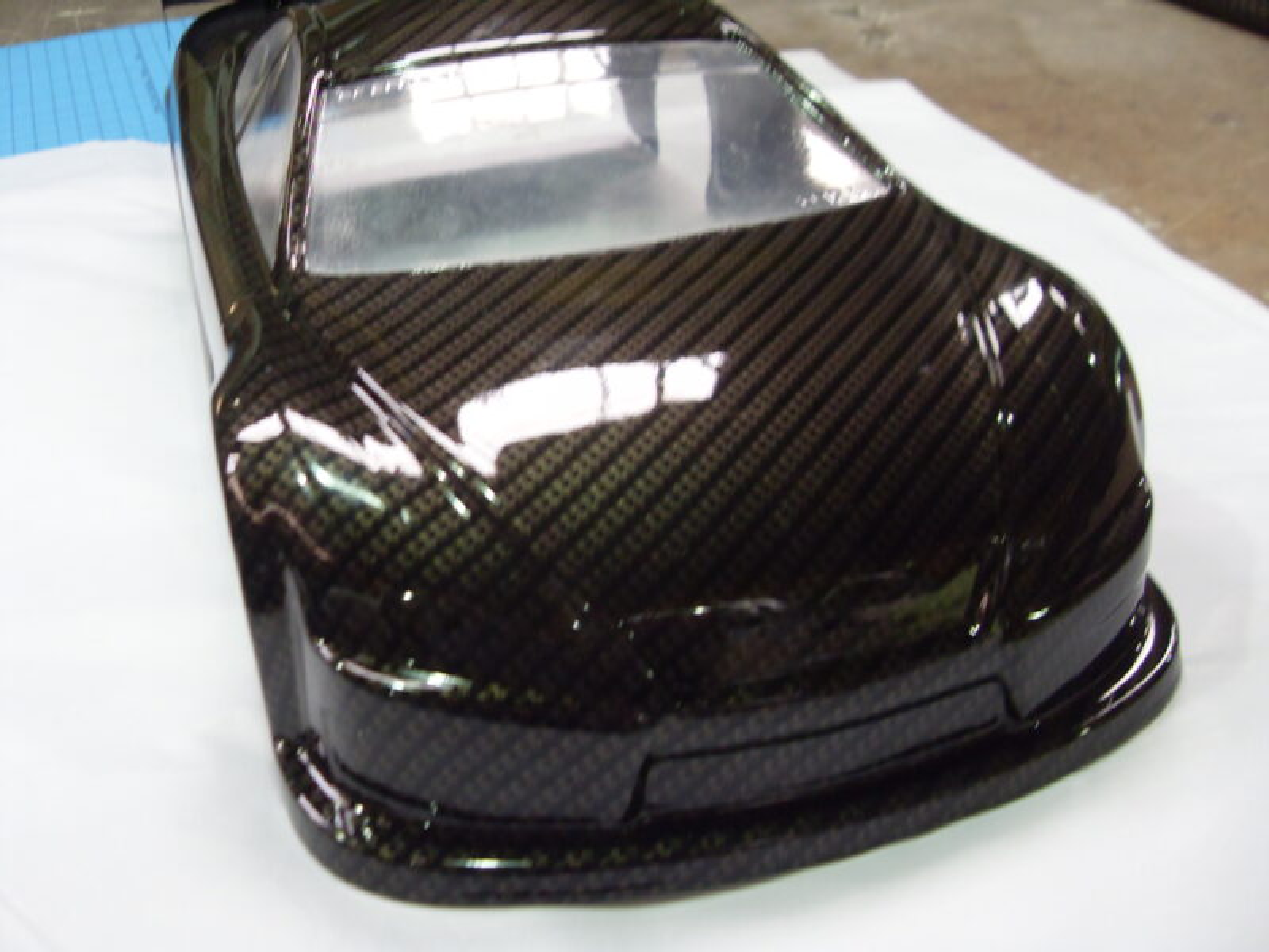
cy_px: 476
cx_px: 634
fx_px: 1283
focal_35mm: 35
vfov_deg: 40.7
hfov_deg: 52.6
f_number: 2.8
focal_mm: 6.3
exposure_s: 1/45
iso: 200
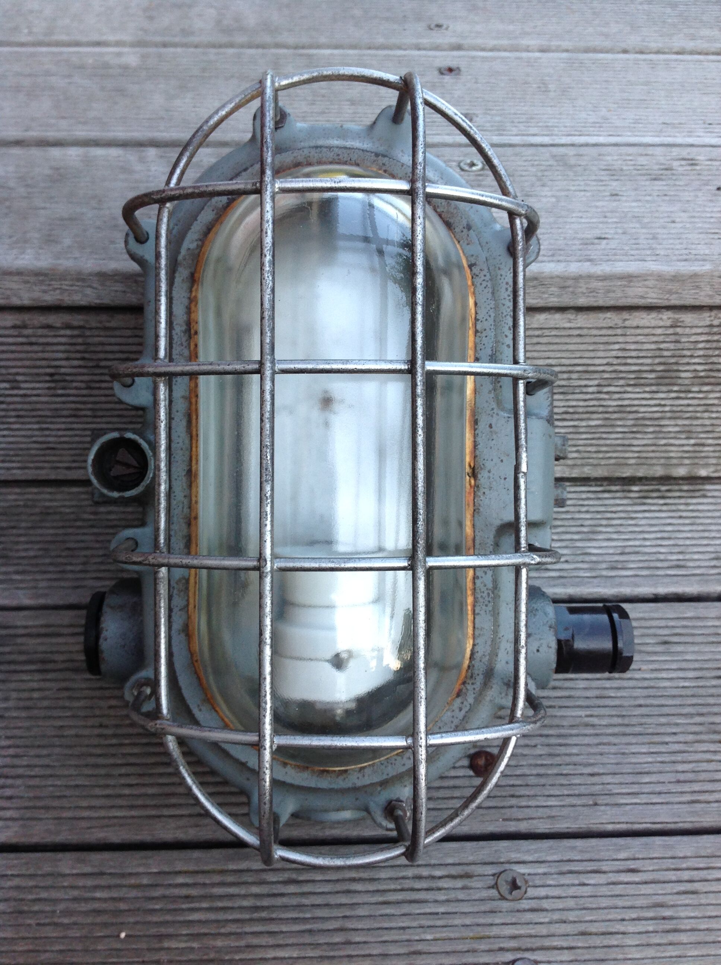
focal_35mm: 35
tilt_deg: -48.0
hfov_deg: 40.6
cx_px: 360
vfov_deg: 52.7
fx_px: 975
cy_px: 482
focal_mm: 4.28
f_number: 2.4
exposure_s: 1/60
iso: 64
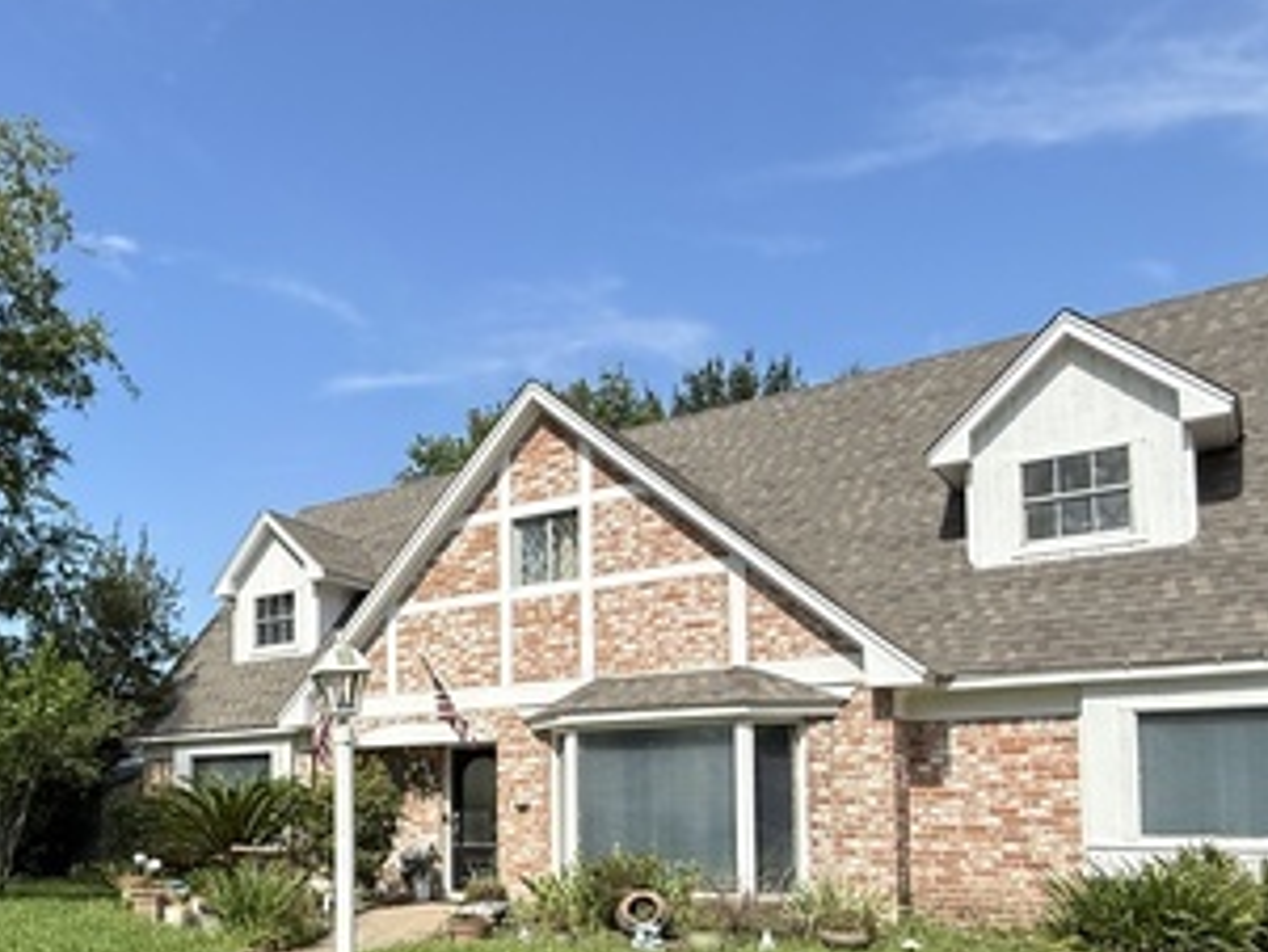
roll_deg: -0.5
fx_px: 1136
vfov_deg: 43.5
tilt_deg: +3.4
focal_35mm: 31
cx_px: 150
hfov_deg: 52.1
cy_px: 754
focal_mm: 2.22
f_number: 2.2
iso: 50
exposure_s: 1/1068
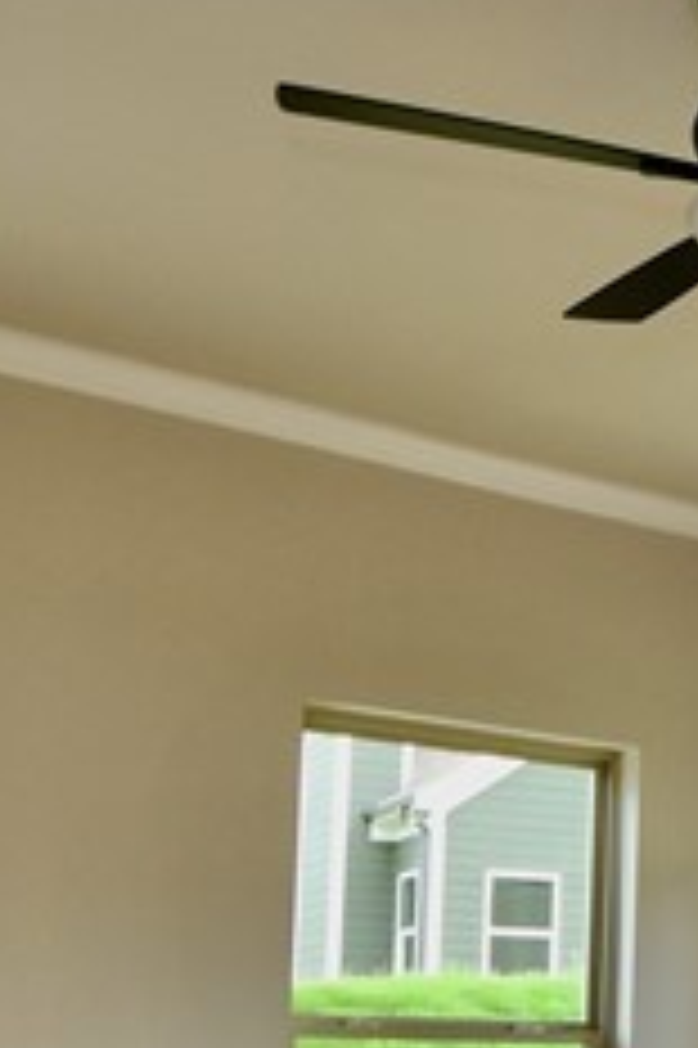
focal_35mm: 70
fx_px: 2039
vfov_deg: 27.9
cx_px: 1355
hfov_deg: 15.7
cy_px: 918
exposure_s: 1/80
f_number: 4.5
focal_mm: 10
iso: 200
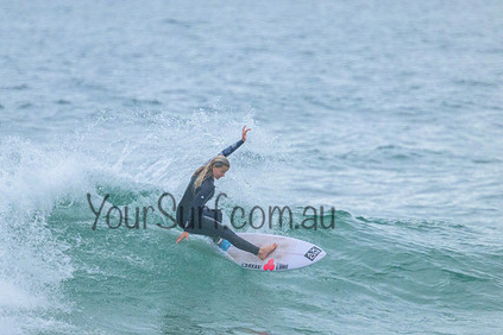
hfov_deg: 1.9
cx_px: 209
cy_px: 201
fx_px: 15312
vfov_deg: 1.3
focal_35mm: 1096
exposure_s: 1/1600
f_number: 11
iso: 4500
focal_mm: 800
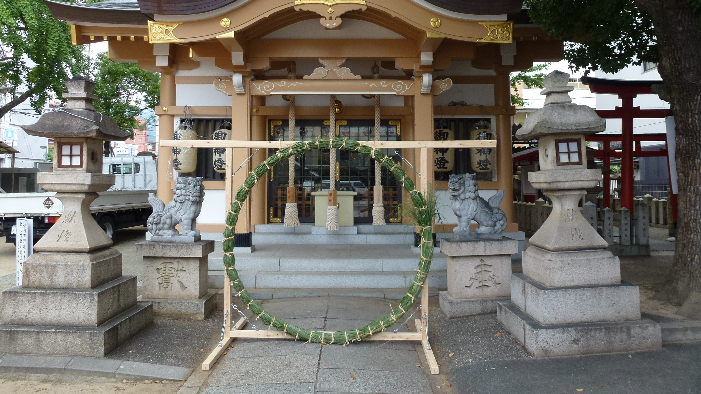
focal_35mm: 27
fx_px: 502
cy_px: 155
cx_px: 342
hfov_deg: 69.8
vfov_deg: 42.7
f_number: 3.5
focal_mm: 4.3
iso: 100
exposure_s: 1/125
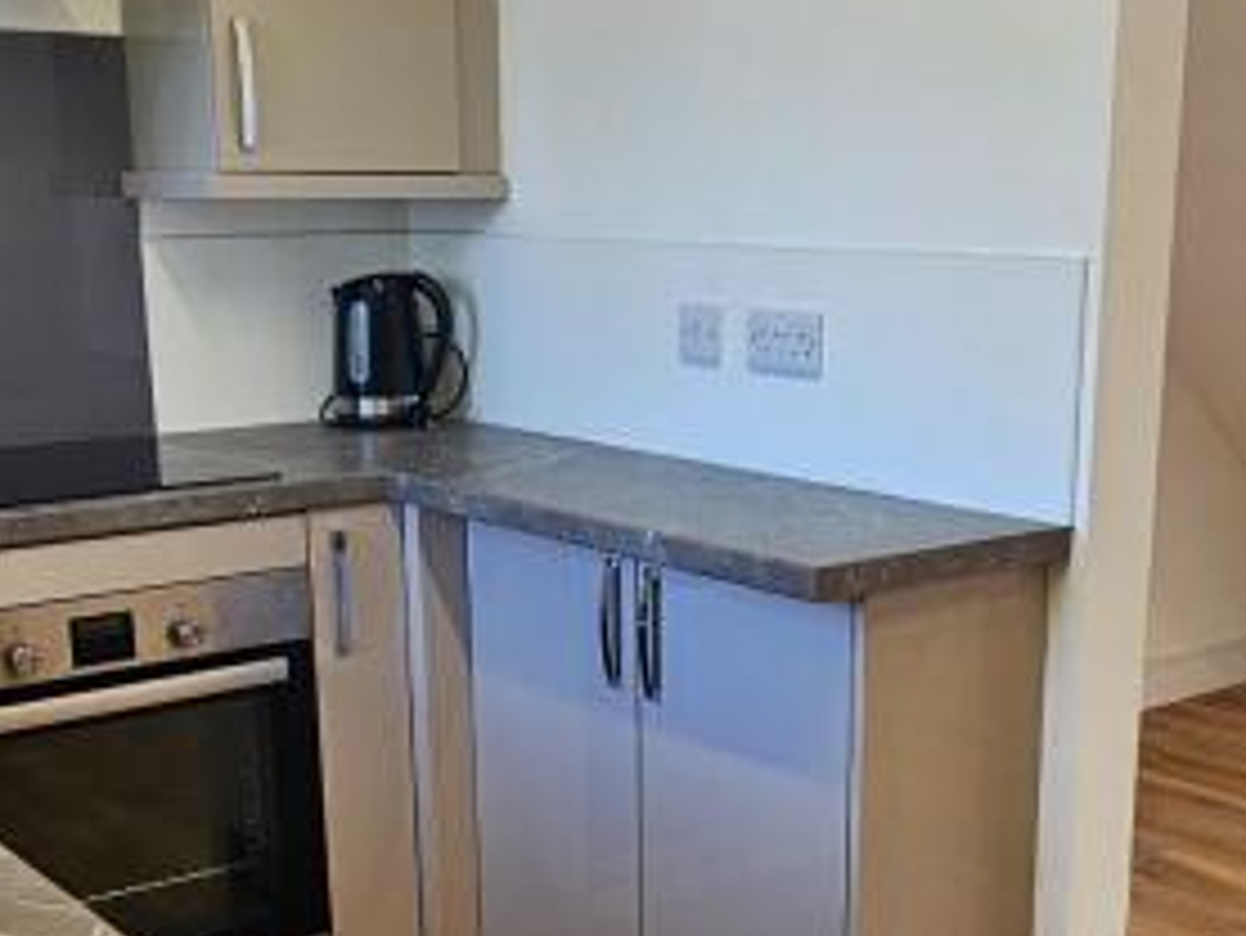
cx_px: 702
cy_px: 747
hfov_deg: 39.6
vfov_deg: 29.6
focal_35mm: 48
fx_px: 1729
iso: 50
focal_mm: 2.2
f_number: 2.2
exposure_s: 1/50
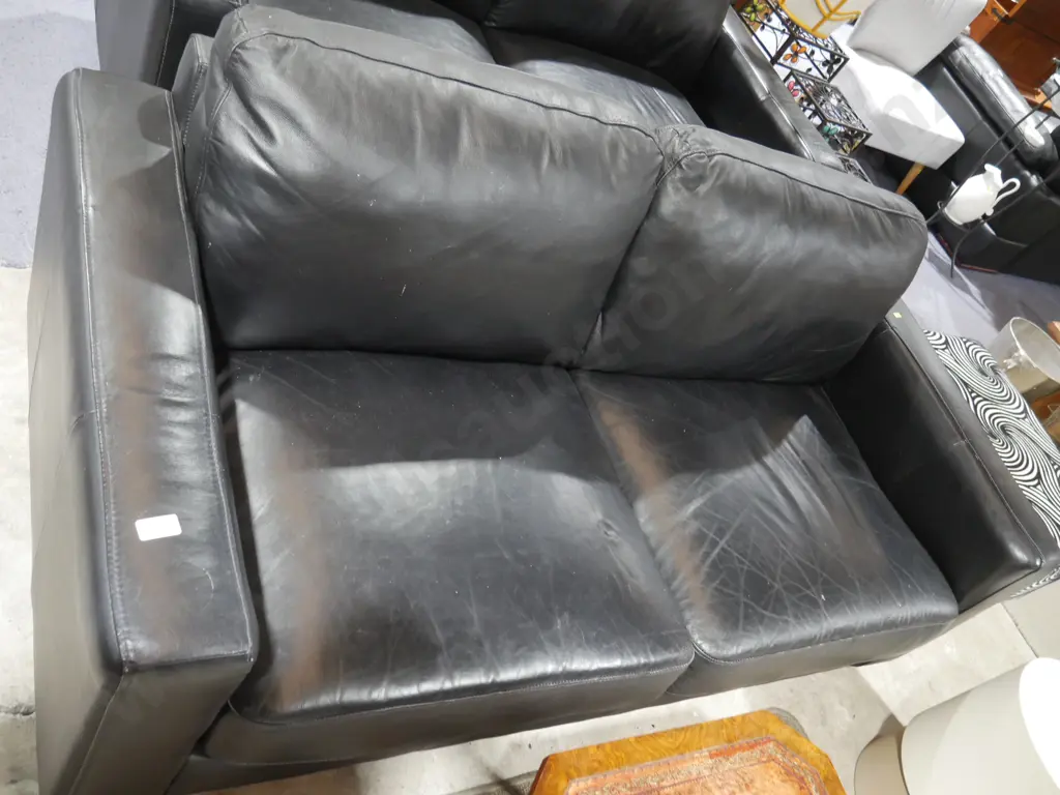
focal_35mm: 28
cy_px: 398
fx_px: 857
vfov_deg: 49.7
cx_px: 530
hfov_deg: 63.4
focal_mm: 14
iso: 1600
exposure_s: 1/60
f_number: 3.5
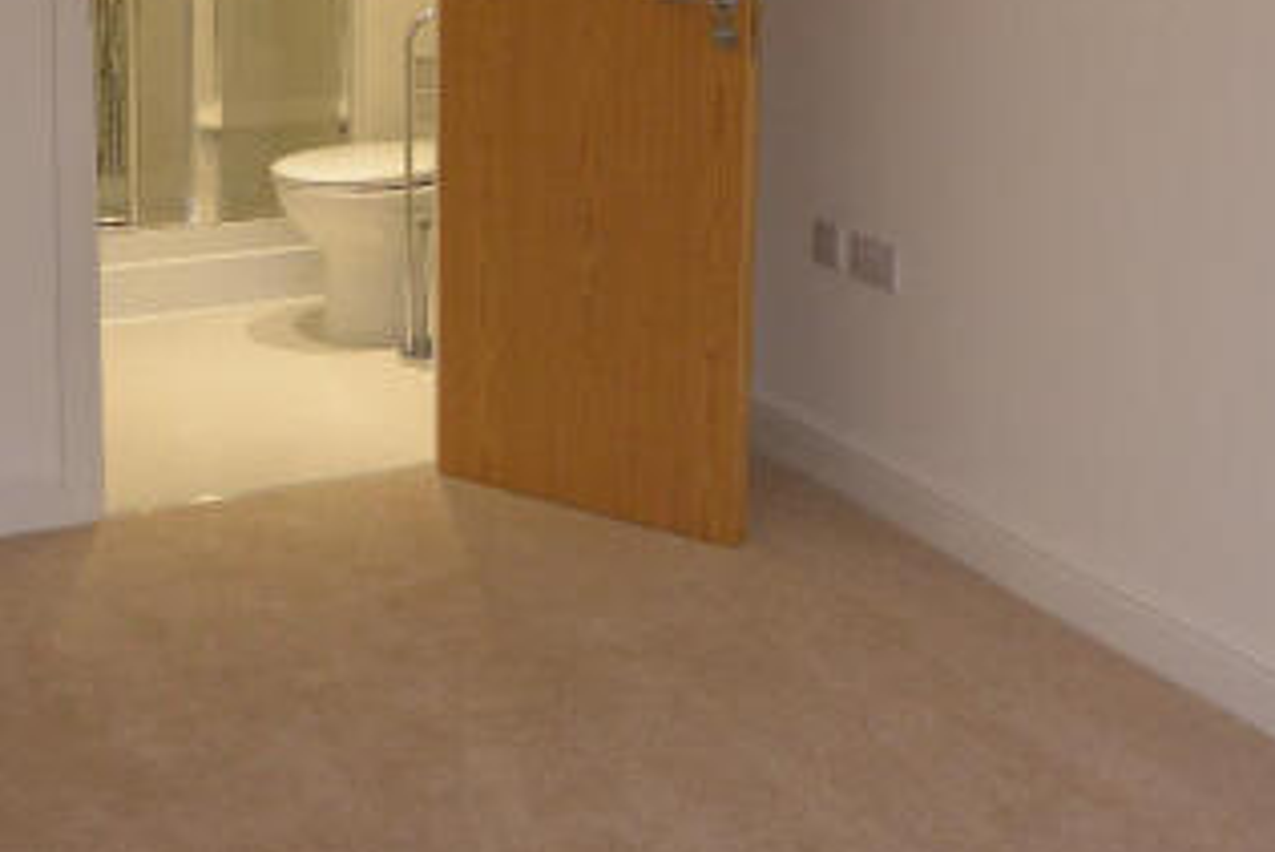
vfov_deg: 22.6
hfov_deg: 34.4
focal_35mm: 58
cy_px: 14
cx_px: 704
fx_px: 2055
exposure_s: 1/60
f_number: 3.5
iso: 280
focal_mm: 10.7
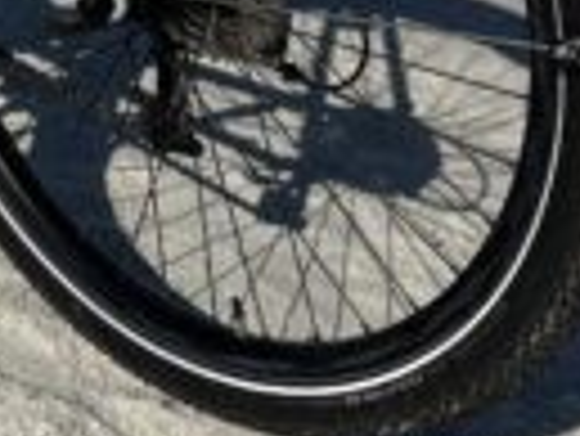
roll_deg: +1.2
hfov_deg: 17.6
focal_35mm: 95
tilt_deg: -17.7
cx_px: -391
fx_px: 1593
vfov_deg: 14.7
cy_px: -180
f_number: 1.78
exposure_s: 1/13699
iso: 80
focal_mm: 6.86
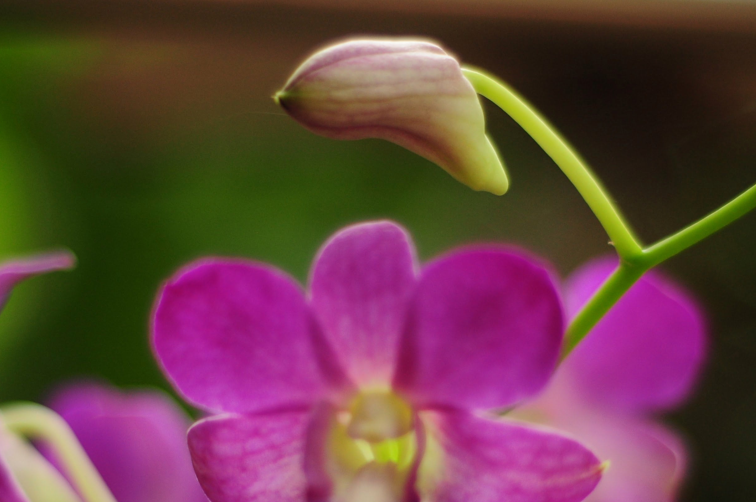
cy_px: 431
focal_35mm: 132
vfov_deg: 10.3
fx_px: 2769
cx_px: 389
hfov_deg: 15.5
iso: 250
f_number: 2
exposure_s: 1/1250
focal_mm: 50
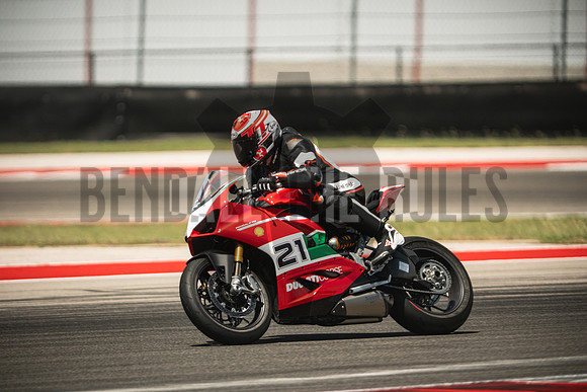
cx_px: 294
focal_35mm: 420
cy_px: 196
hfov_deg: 4.9
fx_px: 6850
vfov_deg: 3.3
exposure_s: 1/2000
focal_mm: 280
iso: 250
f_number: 2.8
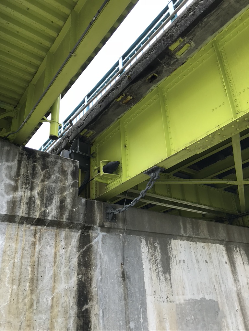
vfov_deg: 63.4
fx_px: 269
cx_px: 124
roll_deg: +3.1
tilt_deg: +25.0
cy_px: 166
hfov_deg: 49.7
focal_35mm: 28
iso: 20
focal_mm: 3.99
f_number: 1.8
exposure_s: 1/399
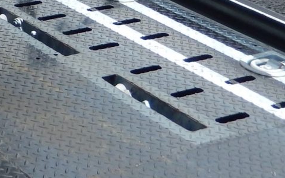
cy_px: -59
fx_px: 878
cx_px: -194
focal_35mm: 113
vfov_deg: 11.3
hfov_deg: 16.2
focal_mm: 4.5
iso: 125
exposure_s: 1/800
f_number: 3.4
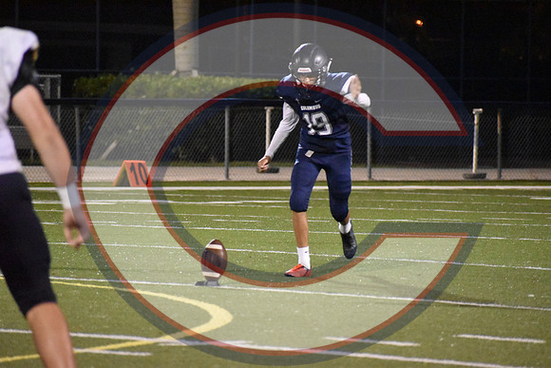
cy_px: 184
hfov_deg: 6.2
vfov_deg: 4.2
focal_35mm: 330
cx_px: 276
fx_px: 5052
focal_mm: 220
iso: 12800
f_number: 5.6
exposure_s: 1/250
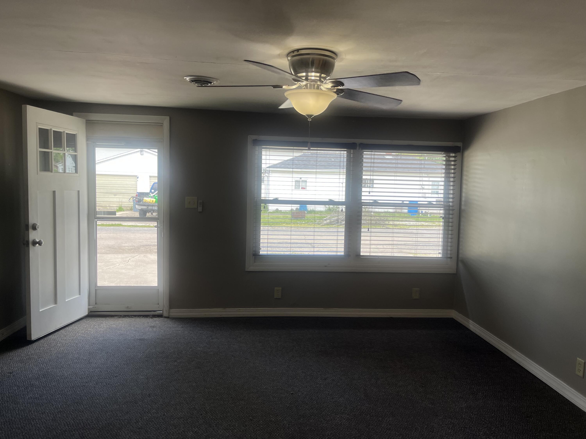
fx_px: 440
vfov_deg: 53.1
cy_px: 220
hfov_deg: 67.3
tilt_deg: -7.8
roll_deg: -2.7
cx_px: 293
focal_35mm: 26
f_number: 1.6
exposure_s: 1/149
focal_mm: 5.1
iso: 32
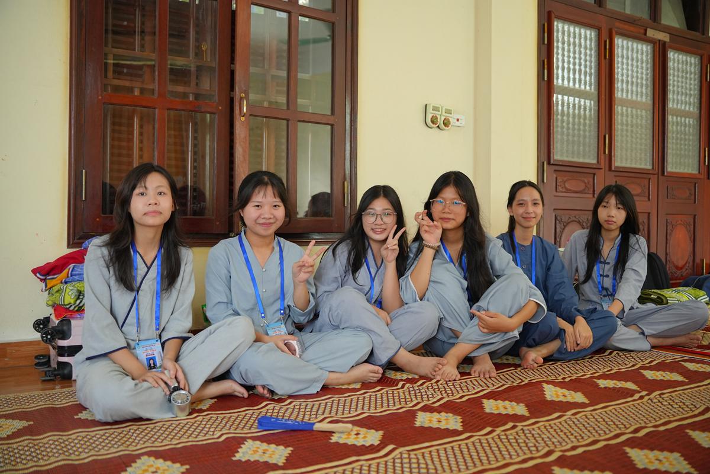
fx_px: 661
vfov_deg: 39.4
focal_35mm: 34
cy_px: 237
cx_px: 355
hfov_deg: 56.5
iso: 1600
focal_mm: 33.5
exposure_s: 1/125
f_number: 2.8
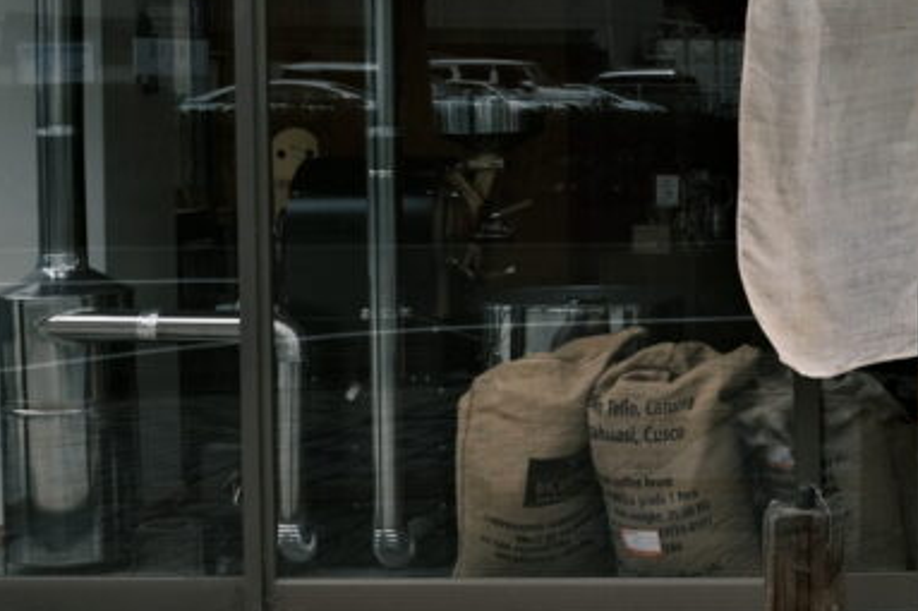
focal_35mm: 94
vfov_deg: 14.5
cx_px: 1117
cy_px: 141
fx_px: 2396
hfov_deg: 20.2
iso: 160
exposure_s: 1/340
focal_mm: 19.7
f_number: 5.6
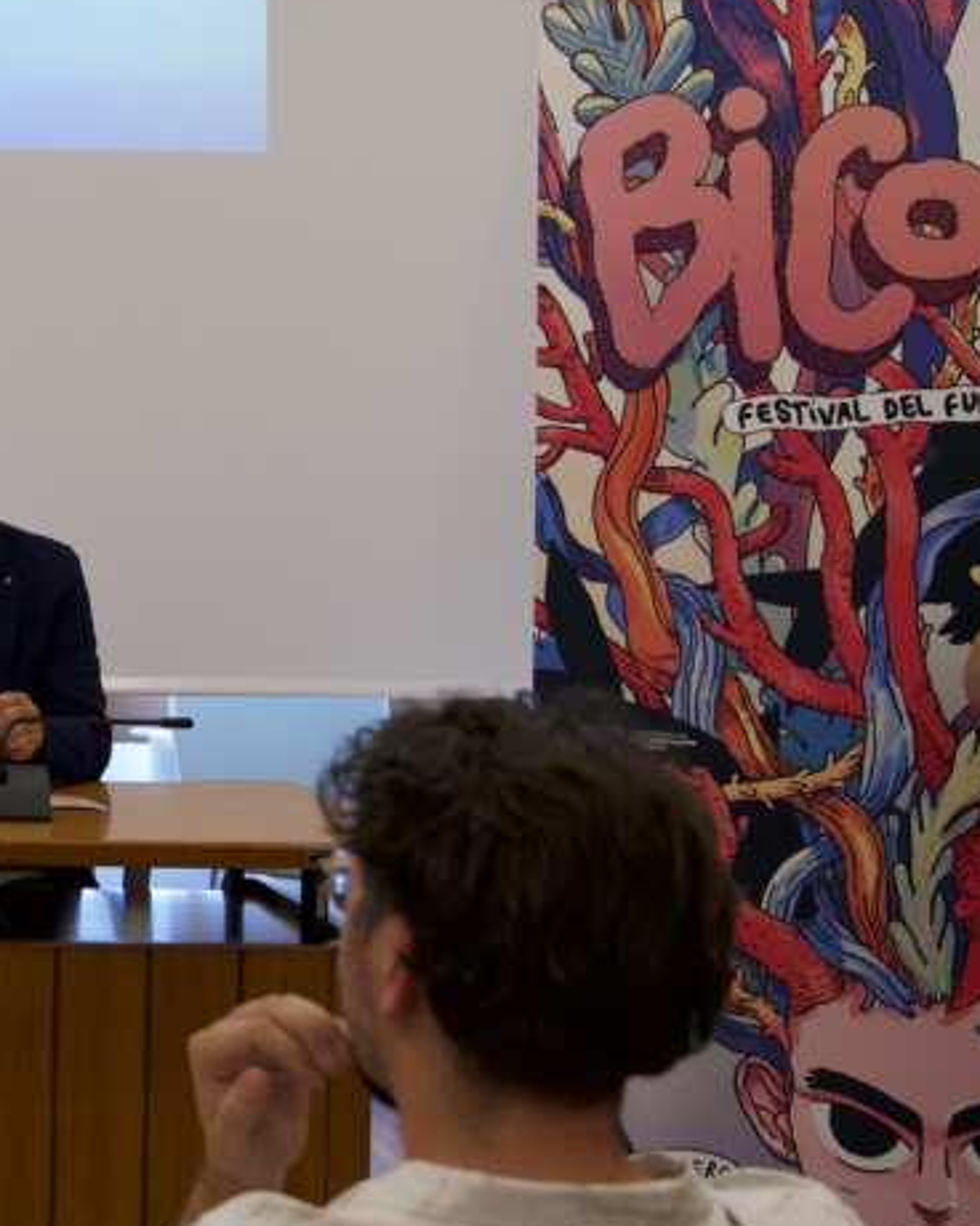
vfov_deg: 23.1
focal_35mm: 82
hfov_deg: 16.9
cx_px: -479
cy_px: 458
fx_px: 2984
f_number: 4
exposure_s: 1/125
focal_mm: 31.5
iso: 640
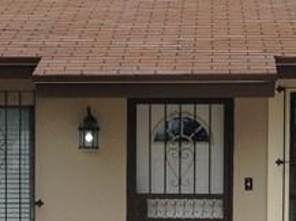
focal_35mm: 156
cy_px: 296
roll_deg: -1.4
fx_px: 1332
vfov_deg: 9.3
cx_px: 132
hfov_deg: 12.7
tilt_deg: -3.6
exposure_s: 1/1869
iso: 50
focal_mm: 4.12
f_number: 2.4
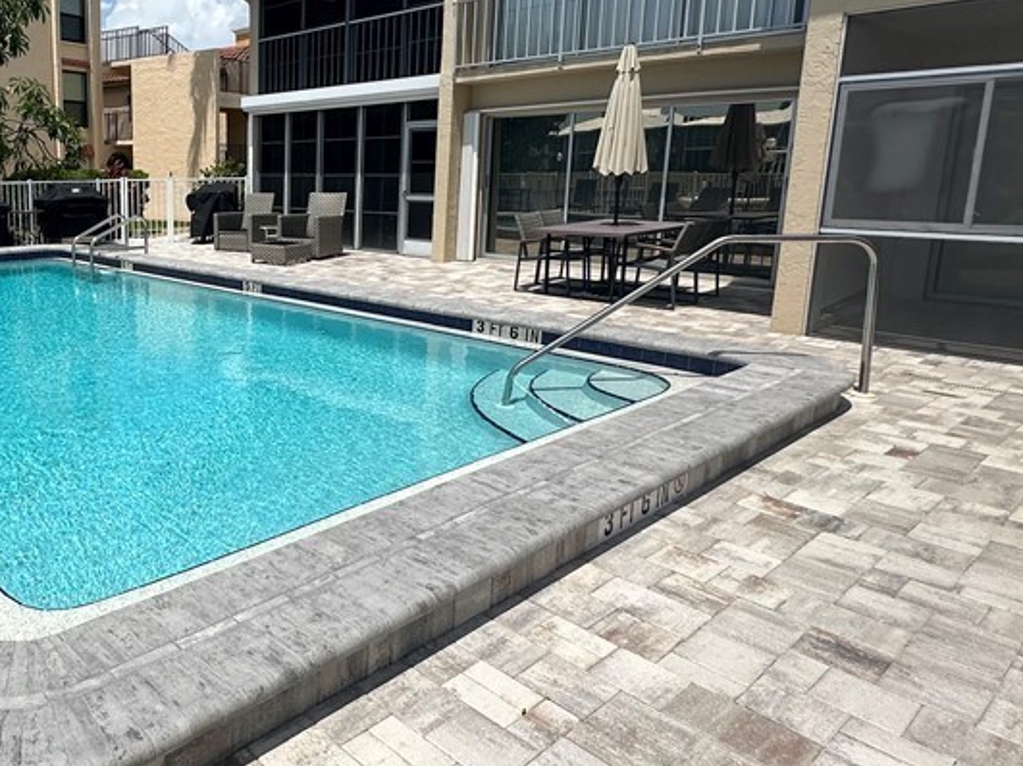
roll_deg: +0.1
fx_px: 798
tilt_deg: -10.7
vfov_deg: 51.0
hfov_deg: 58.8
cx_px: 166
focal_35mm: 27
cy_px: 306
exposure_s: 1/4651
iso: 50
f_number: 2.2
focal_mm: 2.22
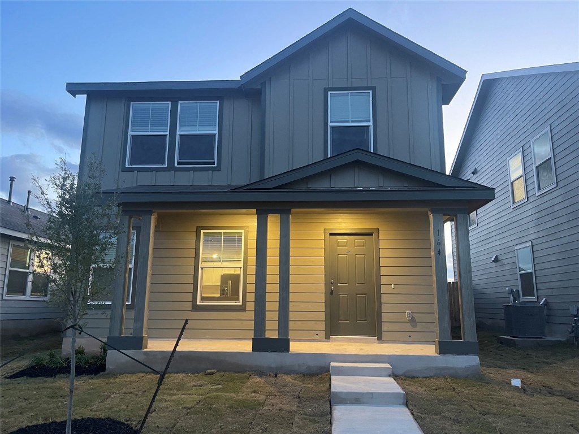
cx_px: 290
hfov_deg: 69.4
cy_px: 217
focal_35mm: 25
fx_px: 418
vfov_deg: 54.9
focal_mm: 5.1
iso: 500
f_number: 1.6
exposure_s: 1/40
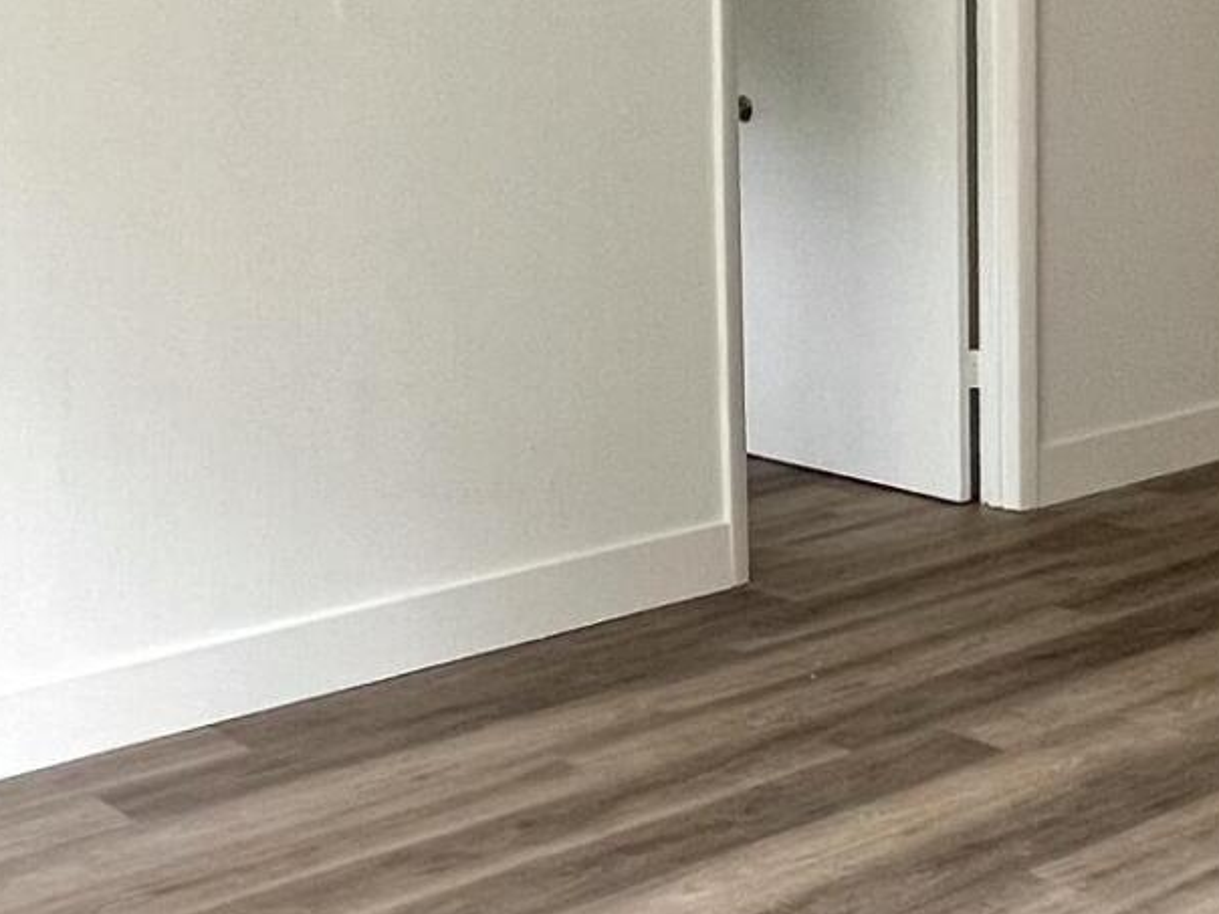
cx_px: 892
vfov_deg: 23.4
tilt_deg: -9.5
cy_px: 240
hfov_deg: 30.7
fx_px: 2183
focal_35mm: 62
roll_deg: +0.4
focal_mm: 1.57
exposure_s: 1/99
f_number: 1.8
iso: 125
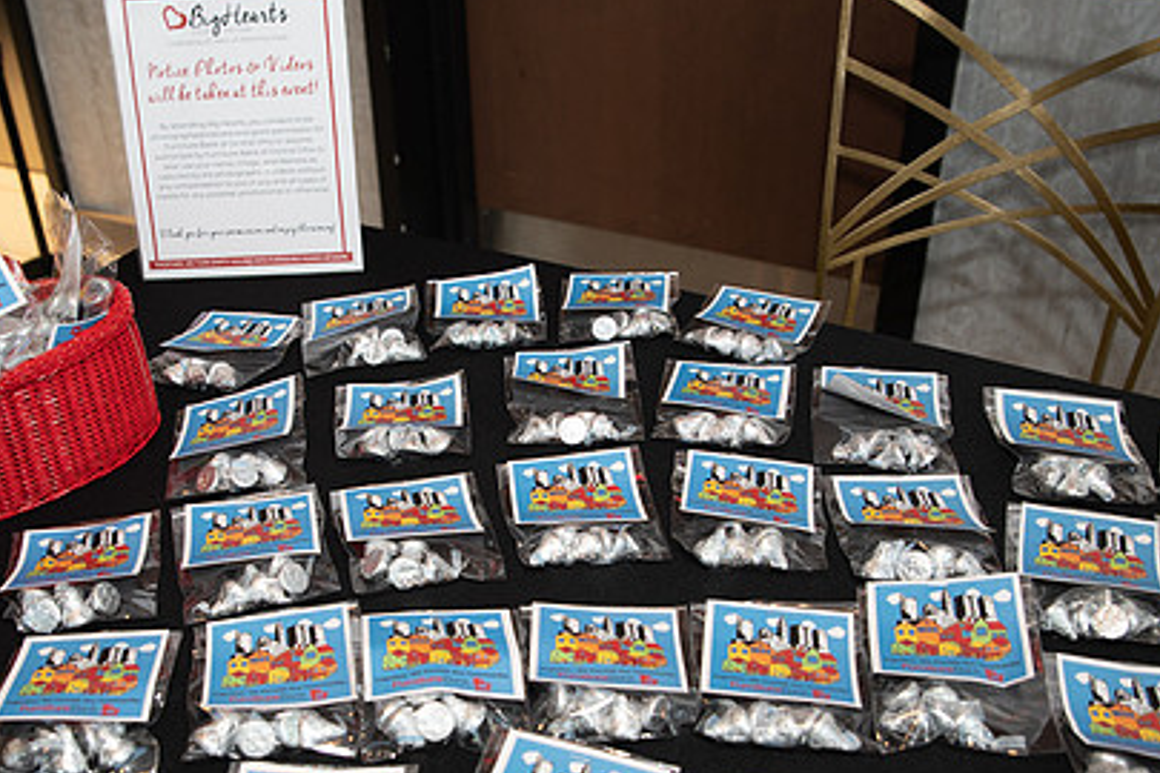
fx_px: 1224
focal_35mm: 38
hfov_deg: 50.5
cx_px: 479
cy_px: 493
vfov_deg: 34.8
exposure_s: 1/160
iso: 1250
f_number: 3.2
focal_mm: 24
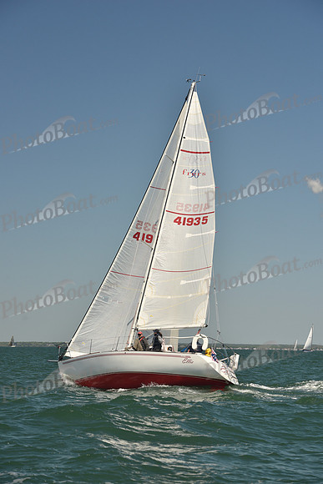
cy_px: 242
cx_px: 162
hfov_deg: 13.7
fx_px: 1345
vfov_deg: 20.4
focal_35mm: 100
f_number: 6.3
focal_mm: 100
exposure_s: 1/800
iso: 250
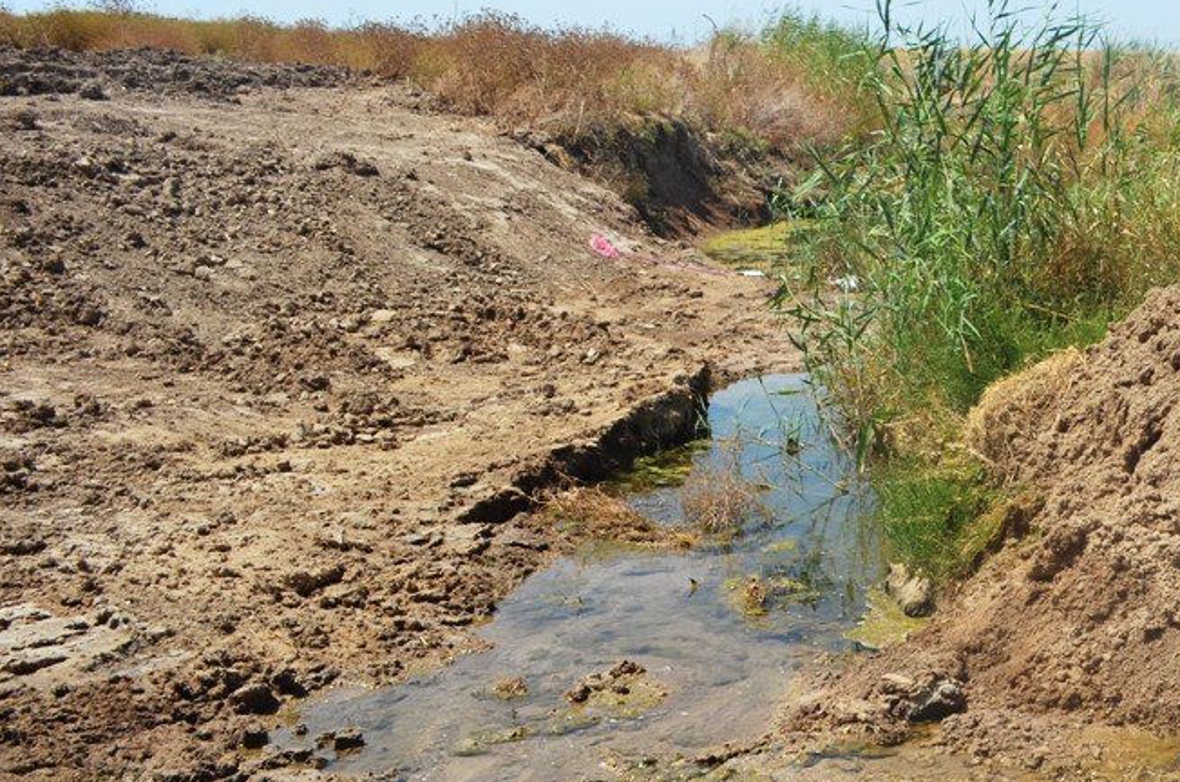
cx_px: 1099
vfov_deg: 26.3
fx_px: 1668
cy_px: 445
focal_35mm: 51
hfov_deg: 36.2
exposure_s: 1/250
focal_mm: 18
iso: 100
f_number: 8
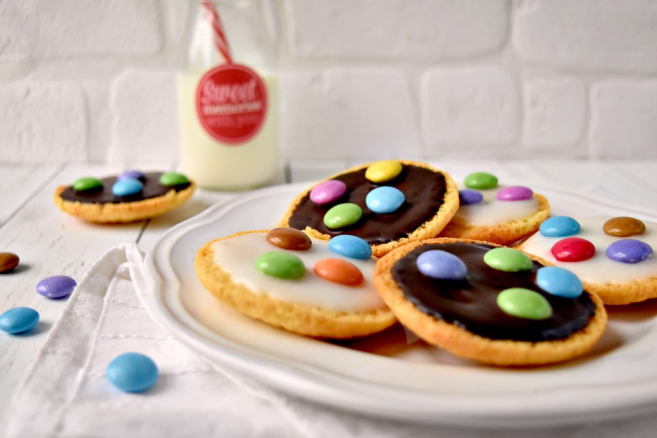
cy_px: 219
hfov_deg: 47.9
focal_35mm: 40
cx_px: 328
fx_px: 739
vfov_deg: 33.0
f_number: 4
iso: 1250
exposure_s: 1/250
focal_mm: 27
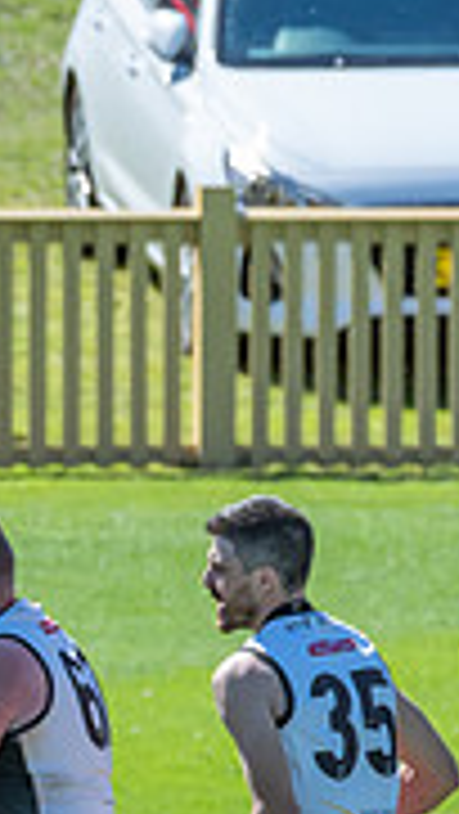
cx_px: -288
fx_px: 47470
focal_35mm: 2197
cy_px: 632
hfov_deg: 0.6
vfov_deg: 1.0
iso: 800
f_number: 13
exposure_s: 1/800
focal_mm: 420
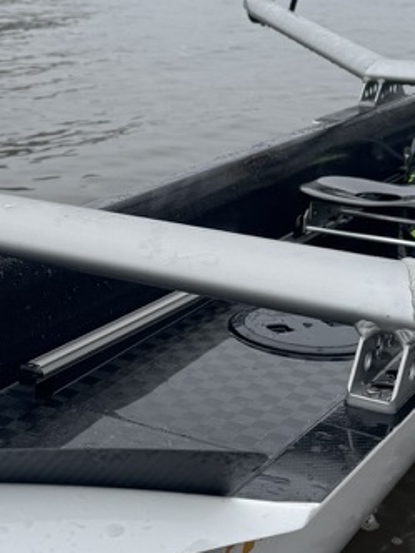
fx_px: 1183
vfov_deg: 26.1
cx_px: 120
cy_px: 172
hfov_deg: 19.8
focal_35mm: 74
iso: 80
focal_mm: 6.76
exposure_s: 1/938
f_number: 1.78
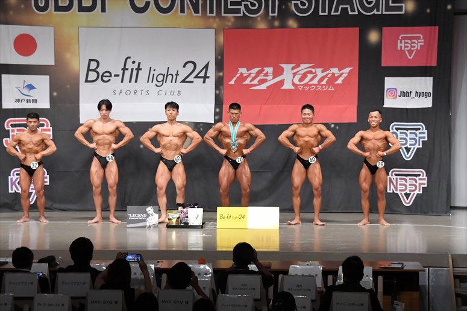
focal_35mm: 102
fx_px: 1323
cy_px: 156
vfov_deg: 13.4
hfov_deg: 20.0
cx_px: 234
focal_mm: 68
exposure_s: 1/400
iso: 6400
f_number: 5.6
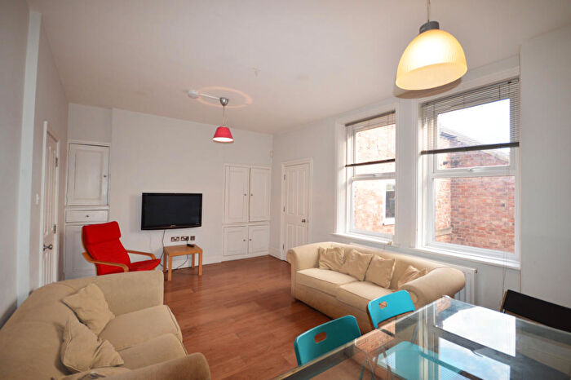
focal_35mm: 15
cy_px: 190
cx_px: 286
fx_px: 238
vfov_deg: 77.3
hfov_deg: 100.4
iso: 400
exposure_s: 1/125
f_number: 4
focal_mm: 10
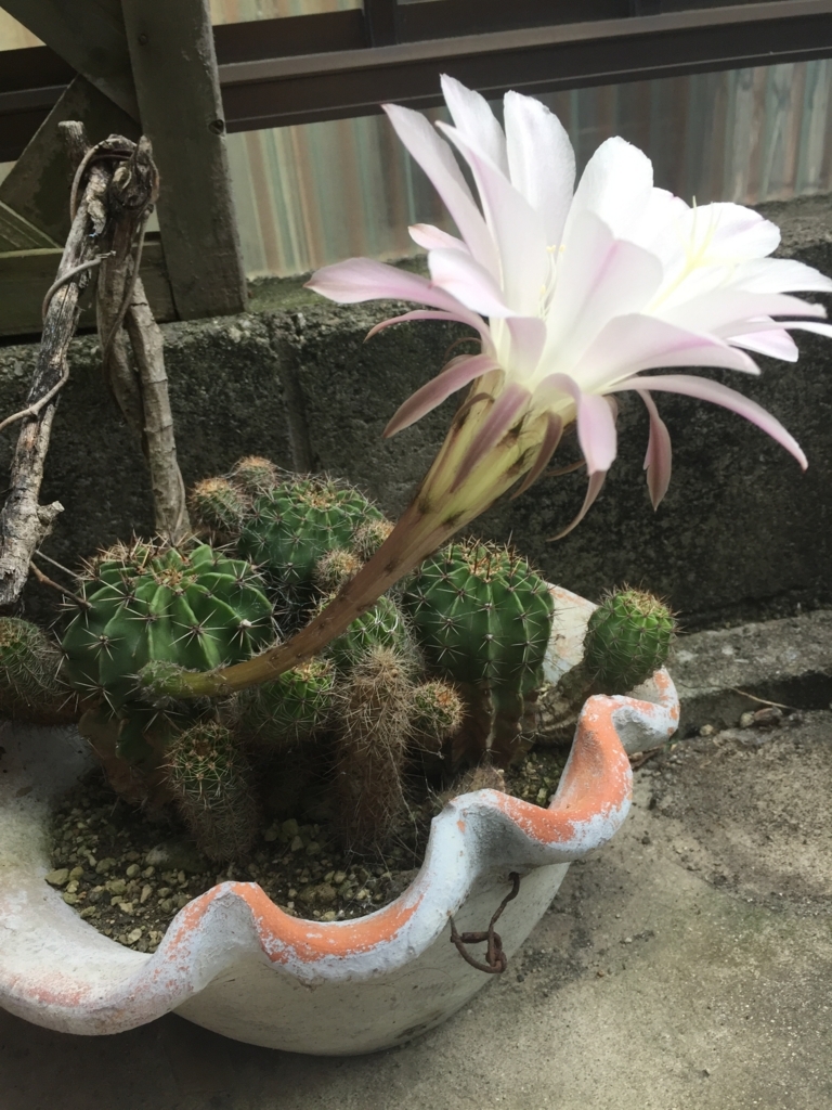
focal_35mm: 29
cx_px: 416
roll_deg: +6.4
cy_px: 555
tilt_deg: -28.7
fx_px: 929
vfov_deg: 61.7
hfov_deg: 48.2
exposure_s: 1/120
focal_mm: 4.15
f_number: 2.2
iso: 50
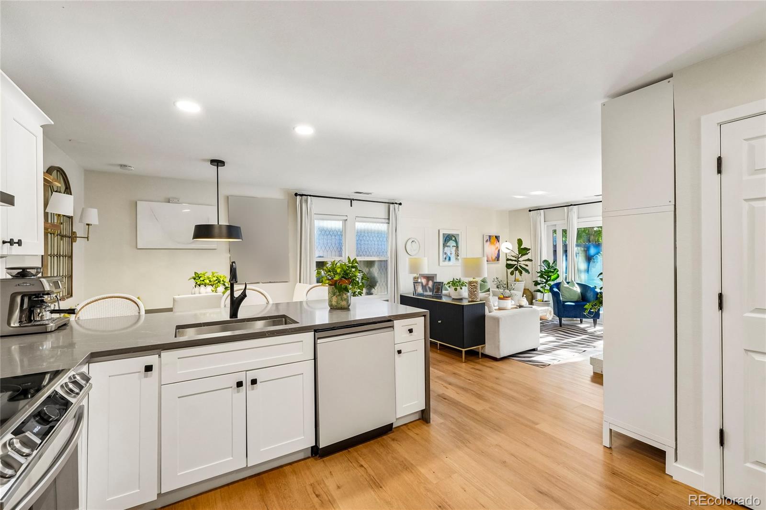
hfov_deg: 100.4
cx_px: 383
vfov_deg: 77.3
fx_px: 319
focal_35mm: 15
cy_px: 255
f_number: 8
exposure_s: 1/13
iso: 800
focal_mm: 10
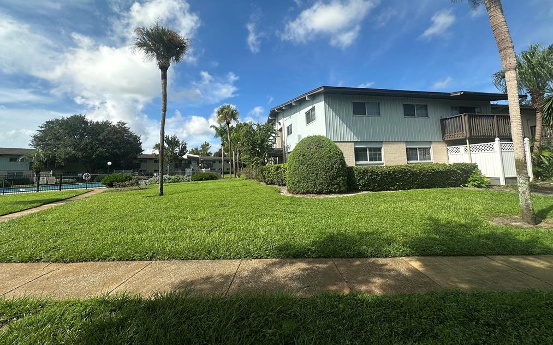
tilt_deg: +6.5
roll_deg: +0.6
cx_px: 275
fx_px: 226
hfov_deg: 101.5
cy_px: 143
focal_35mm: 15
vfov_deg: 74.2
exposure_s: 1/1887
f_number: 2.2
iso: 50
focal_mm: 2.22
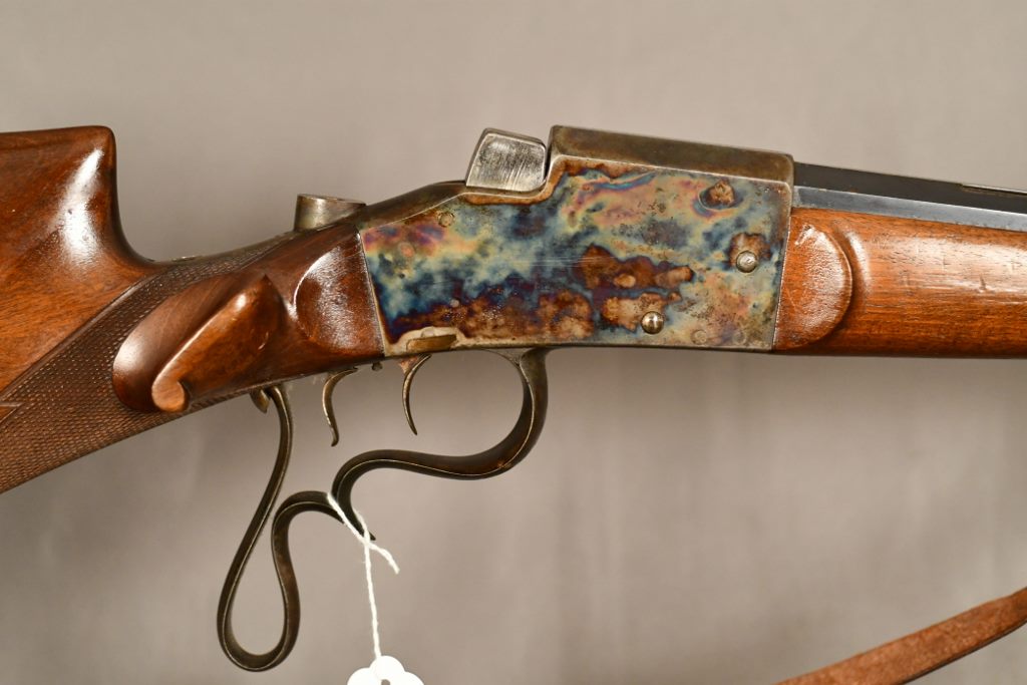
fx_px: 2568
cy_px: 342
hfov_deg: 22.6
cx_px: 514
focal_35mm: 90
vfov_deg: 15.2
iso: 2500
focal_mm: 60
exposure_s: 1/250
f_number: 3.2
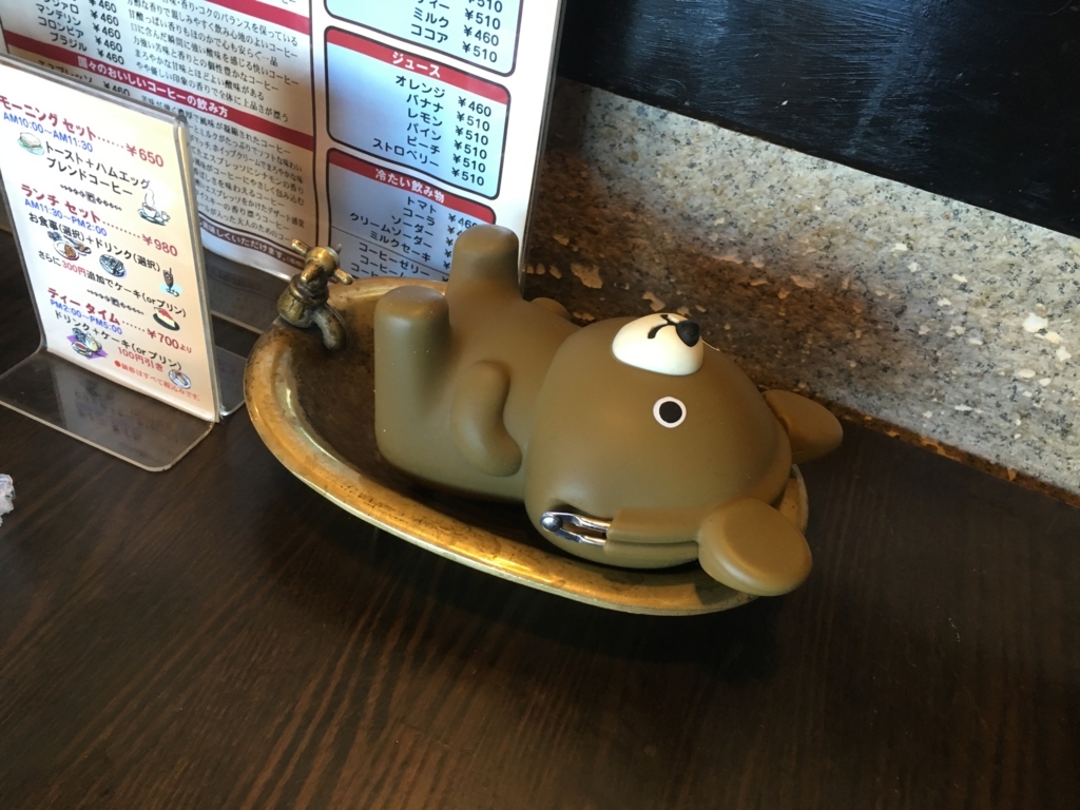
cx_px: 540
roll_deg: -10.2
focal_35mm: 29
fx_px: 905
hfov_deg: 61.7
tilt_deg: -41.3
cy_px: 405
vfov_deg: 48.2
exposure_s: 1/30
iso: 100
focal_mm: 4.15
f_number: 2.2
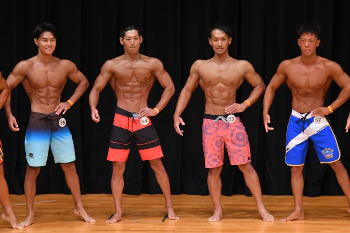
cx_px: 175
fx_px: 2915
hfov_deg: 6.9
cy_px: 116
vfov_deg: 4.6
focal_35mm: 300
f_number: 5.6
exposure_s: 1/400
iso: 4000
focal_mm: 200
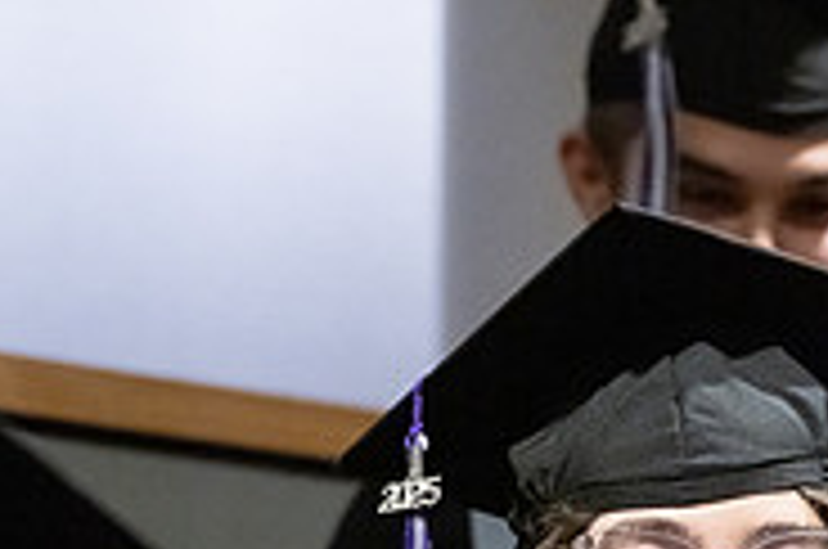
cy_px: 1008
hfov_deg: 7.3
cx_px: 594
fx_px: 6475
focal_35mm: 282
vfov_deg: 4.8
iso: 20000
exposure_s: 1/500
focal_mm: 115
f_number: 4.5
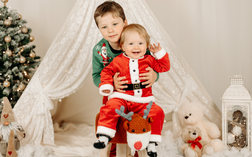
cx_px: 128
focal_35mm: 52
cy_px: 74
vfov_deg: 24.9
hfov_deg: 38.9
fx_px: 357
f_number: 1.8
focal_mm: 50
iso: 250
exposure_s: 1/125
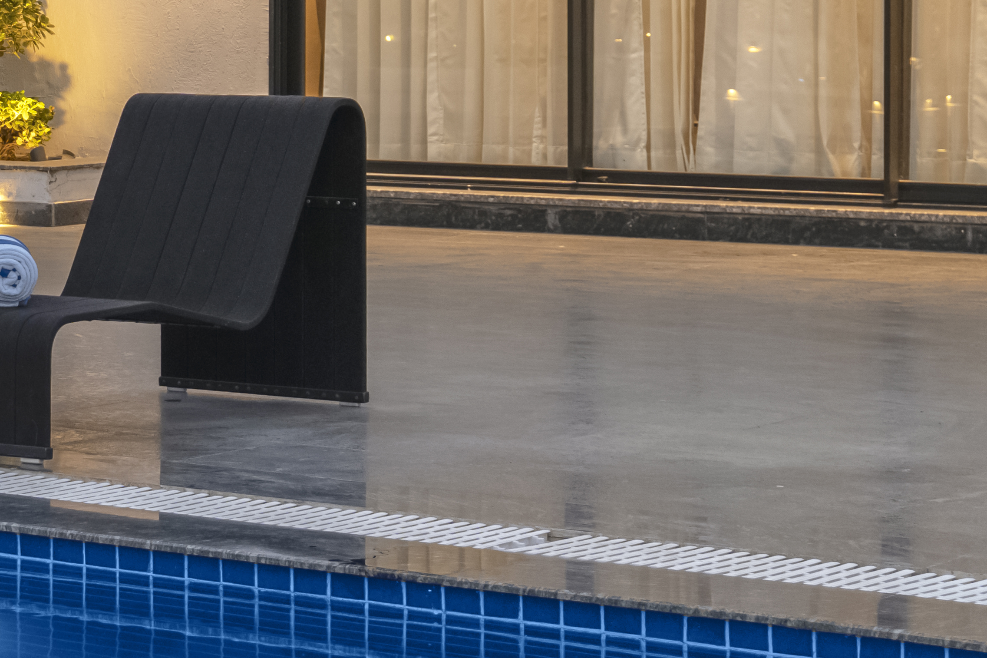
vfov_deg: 10.3
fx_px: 3618
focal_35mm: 132
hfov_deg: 14.8
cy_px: 1
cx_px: -300
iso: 800
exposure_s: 1/50
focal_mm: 50
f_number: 5.3
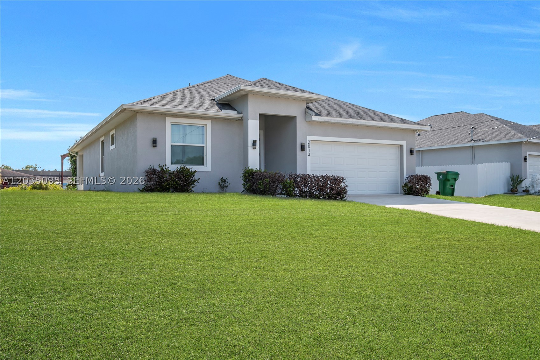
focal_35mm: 30
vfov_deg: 43.6
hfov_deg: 61.9
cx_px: 270
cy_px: 180
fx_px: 450
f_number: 8
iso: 100
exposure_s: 1/320
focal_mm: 20
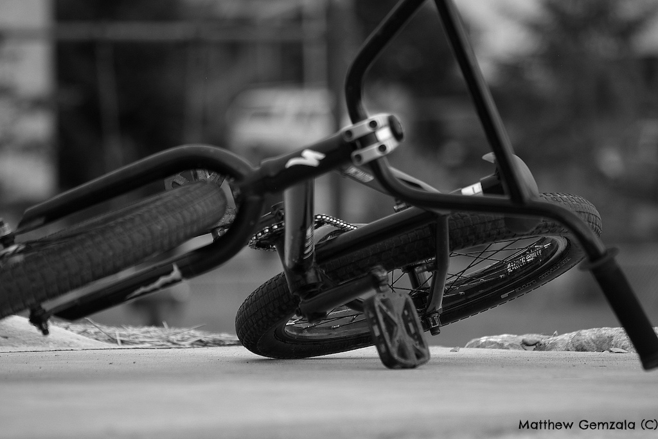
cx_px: 329
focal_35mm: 255
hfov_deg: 8.1
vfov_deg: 5.4
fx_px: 4661
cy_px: 220
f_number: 4.5
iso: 200
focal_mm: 170
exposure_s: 1/90
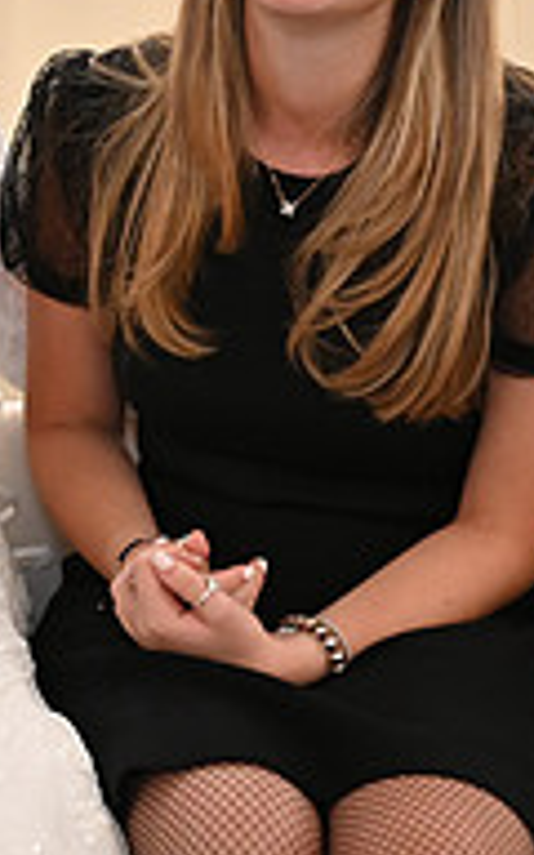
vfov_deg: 13.4
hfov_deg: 8.4
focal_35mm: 154
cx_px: -174
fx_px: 3586
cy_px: 45
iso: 3200
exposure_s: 1/100
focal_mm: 50
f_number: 4
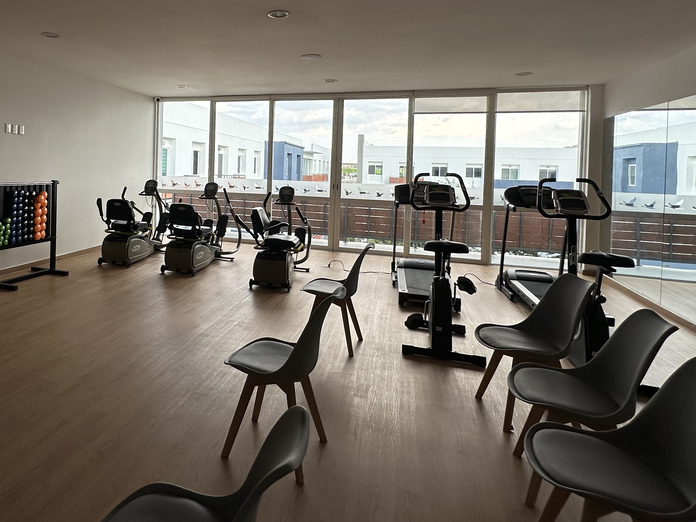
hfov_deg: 68.9
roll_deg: -1.5
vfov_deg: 55.6
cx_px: 214
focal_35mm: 24
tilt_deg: -0.6
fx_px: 483
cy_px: 173
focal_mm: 2.22
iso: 40
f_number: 2.2
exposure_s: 1/412
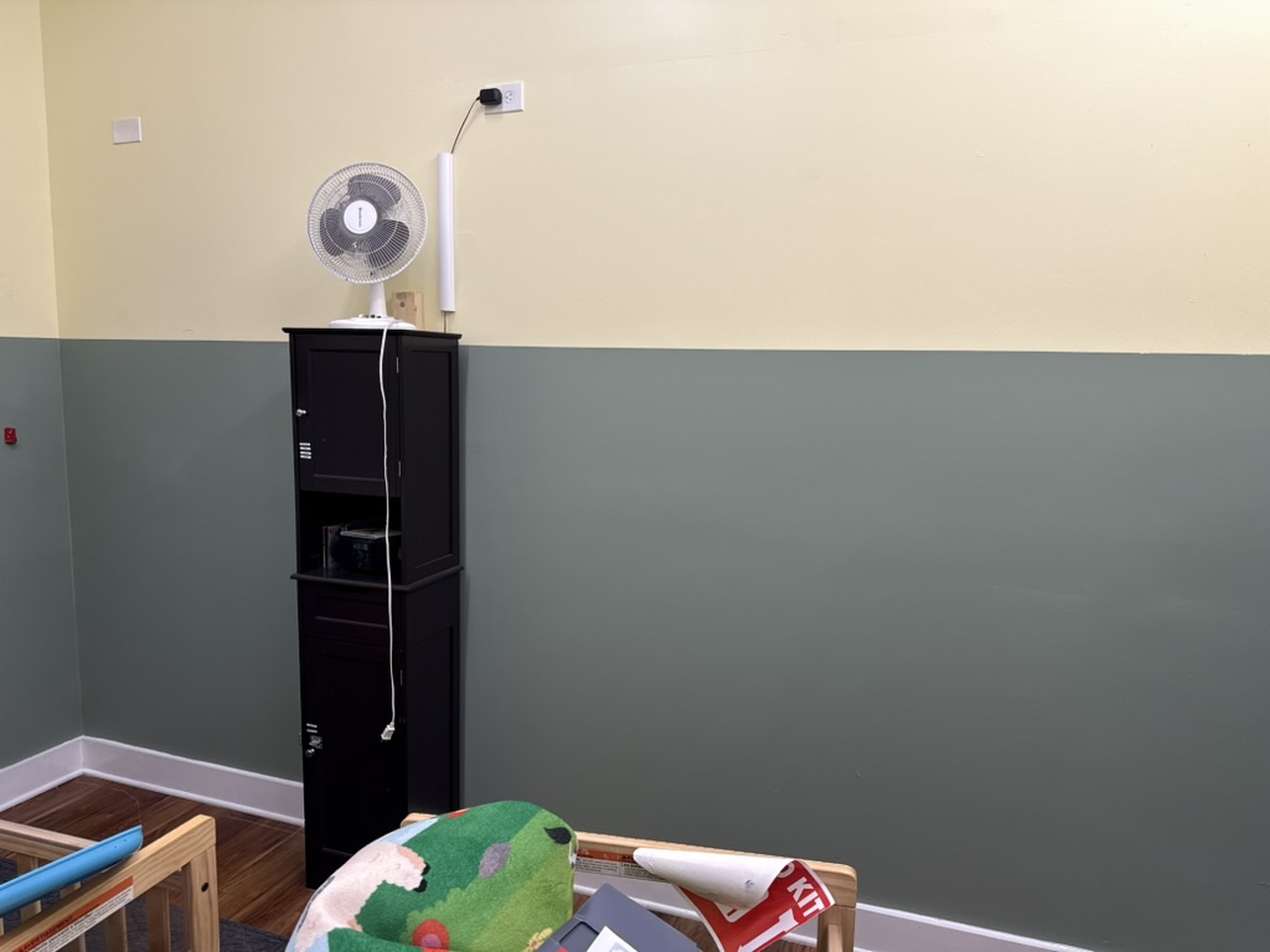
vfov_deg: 56.8
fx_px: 881
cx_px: 635
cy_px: 476
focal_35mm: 24
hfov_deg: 71.6
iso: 125
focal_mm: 6.76
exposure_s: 1/120
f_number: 1.78
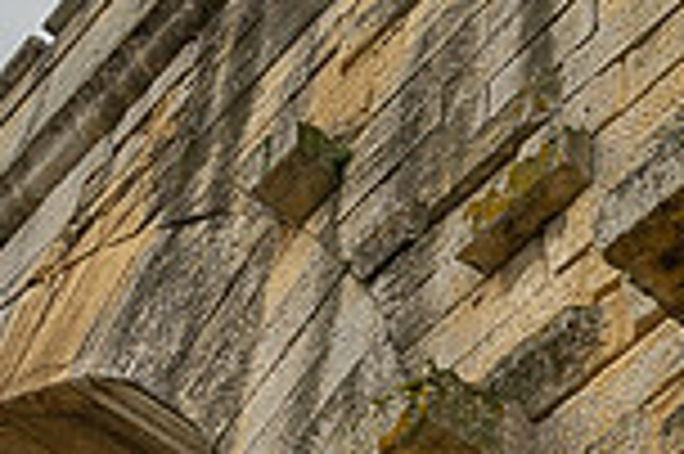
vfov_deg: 12.2
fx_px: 2031
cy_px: 672
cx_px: 441
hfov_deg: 19.1
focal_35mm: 107
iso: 800
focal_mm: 28
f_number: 9
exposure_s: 1/250
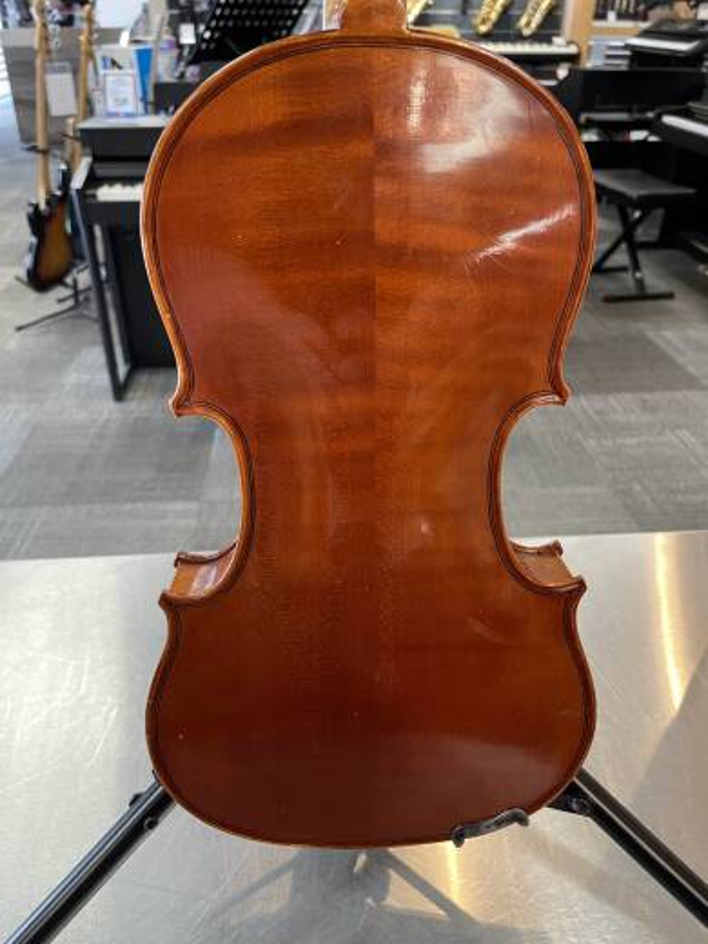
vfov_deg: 67.3
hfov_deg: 53.1
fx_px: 709
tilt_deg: -31.9
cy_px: 472
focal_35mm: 26
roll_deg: +0.4
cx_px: 354
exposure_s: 1/60
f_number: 1.6
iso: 160
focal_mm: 4.2
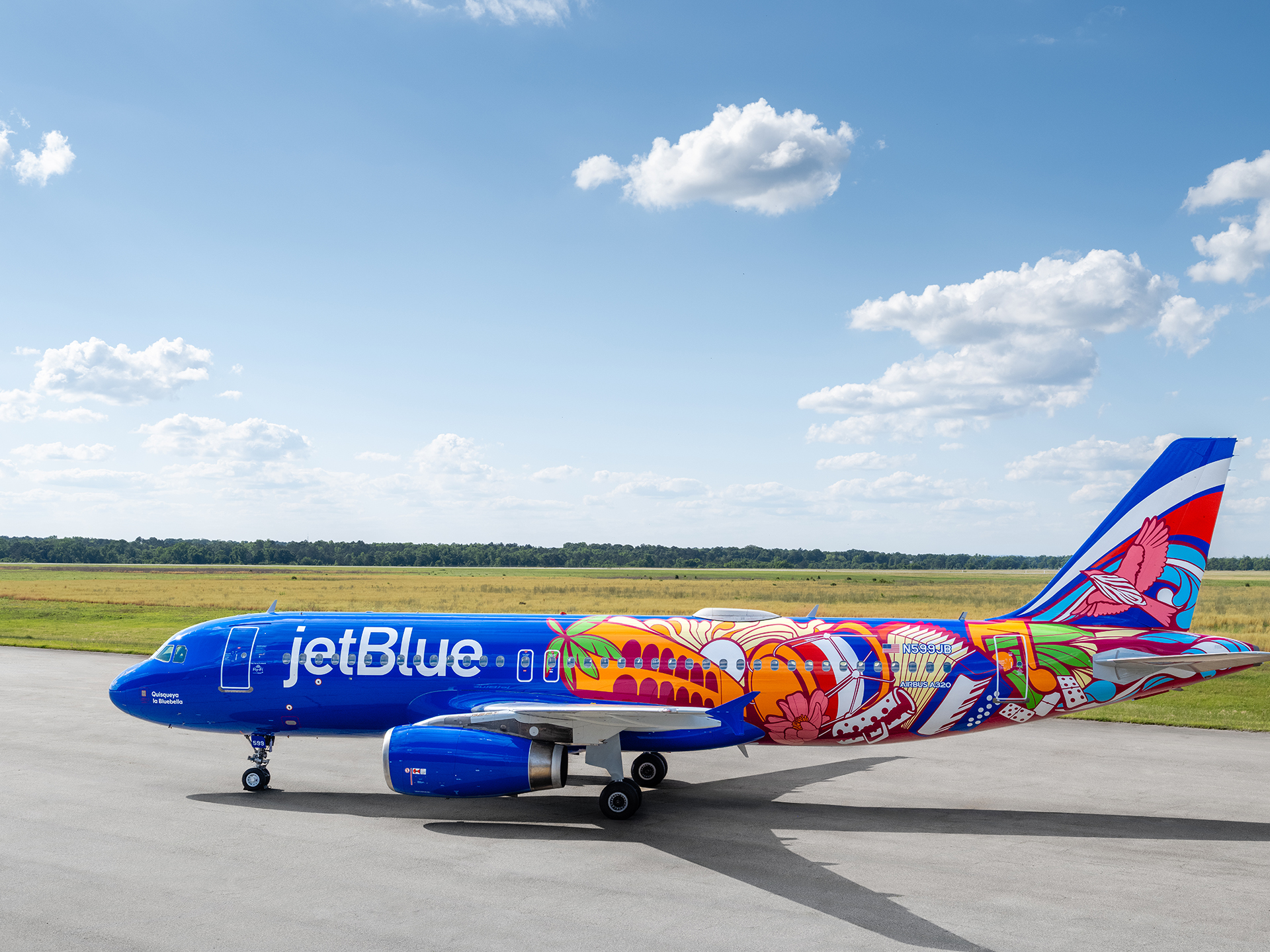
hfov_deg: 42.0
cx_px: 704
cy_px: 526
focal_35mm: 45
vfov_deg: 32.2
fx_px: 1651
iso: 800
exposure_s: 1/1000
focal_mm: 45
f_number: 8
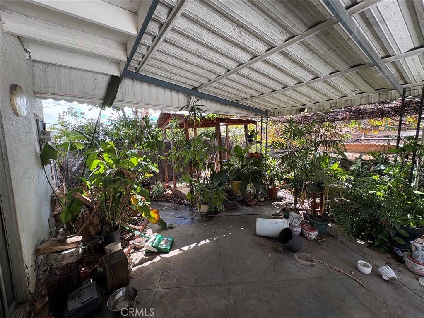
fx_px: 171
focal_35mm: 14
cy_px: 159
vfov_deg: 85.7
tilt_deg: -5.7
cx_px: 212
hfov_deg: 102.1
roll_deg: +1.0
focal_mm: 2.22
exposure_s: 1/159
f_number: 2.2
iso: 64
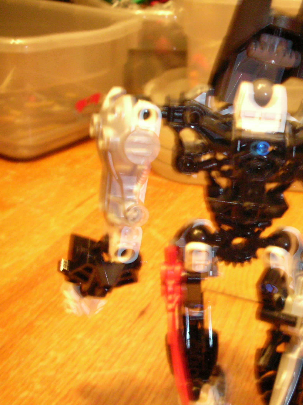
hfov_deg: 30.0
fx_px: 548
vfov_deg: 40.4
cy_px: 202
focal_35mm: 47
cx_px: 248
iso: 200
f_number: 3
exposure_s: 1.76
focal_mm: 5.8
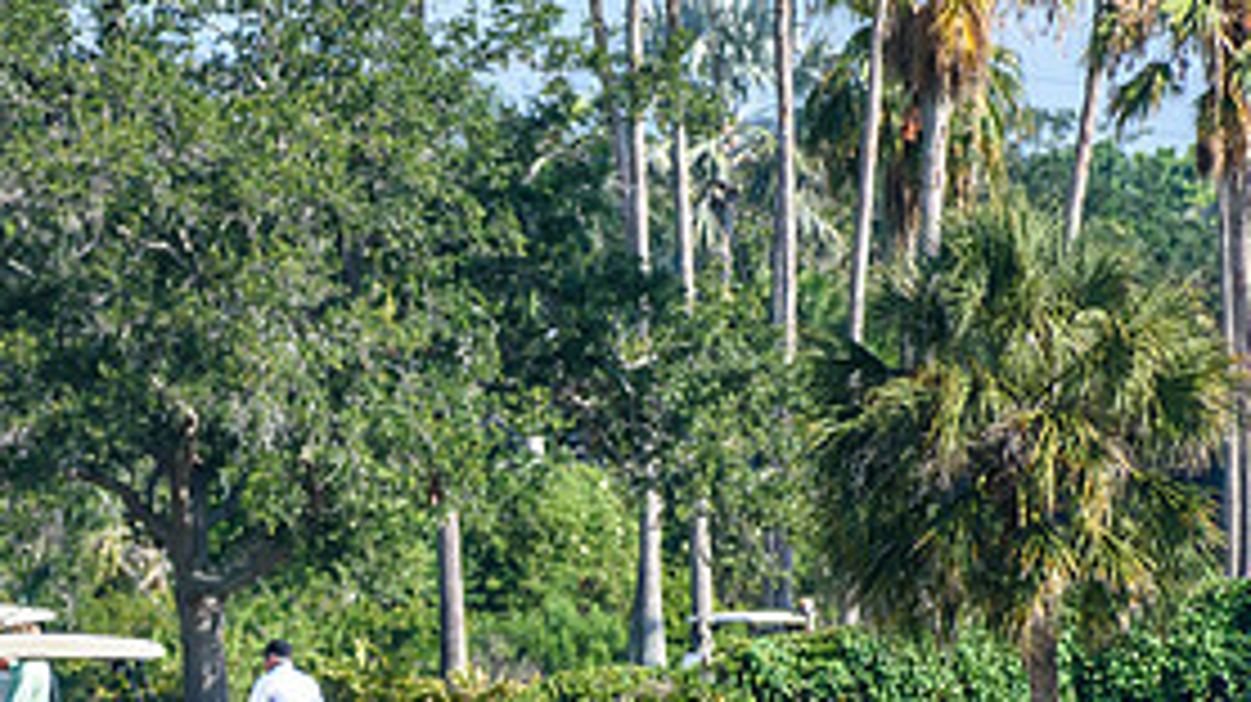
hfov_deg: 2.2
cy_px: 605
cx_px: 184
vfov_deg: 1.2
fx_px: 32622
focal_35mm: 984
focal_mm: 300
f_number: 6.3
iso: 400
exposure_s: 1/1250
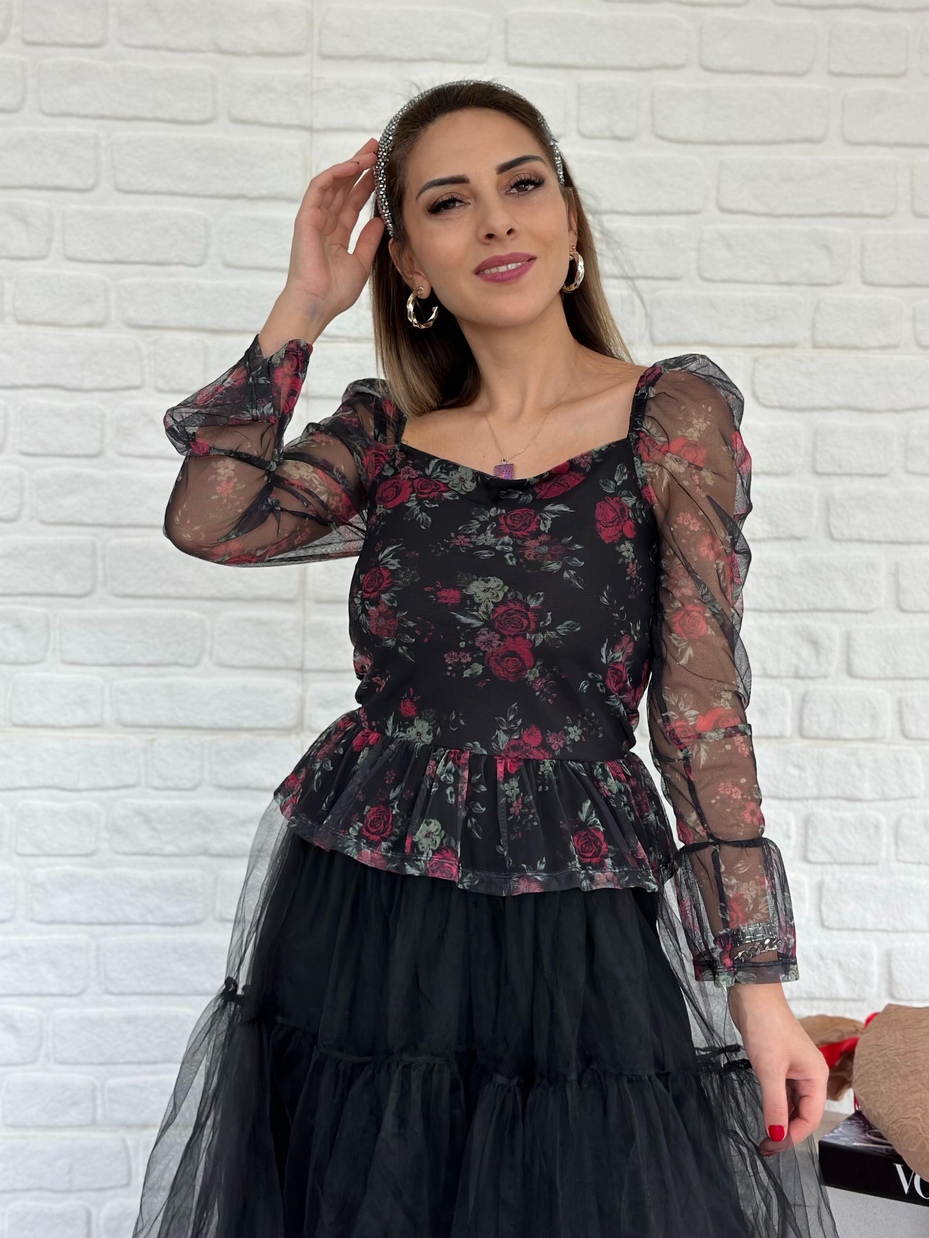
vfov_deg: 39.7
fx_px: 1718
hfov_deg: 30.3
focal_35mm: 48
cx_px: 464
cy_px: 619
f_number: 1.78
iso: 125
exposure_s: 1/106
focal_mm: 6.86
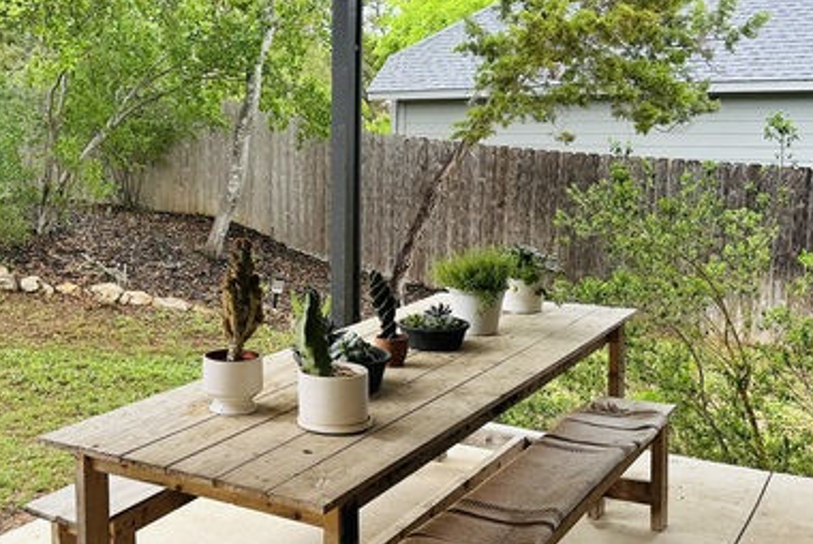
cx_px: 242
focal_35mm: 42
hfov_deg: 45.3
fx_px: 949
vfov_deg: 31.9
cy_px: 244
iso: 64
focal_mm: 6.86
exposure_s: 1/203
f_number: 1.78
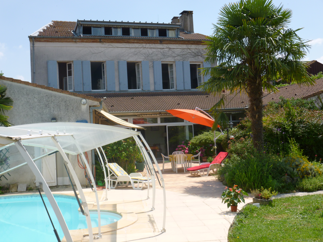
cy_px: 121
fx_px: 383
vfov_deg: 35.1
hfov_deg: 45.8
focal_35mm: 41
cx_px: 162
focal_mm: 7.4
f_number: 3.8
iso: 100
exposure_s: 1/640
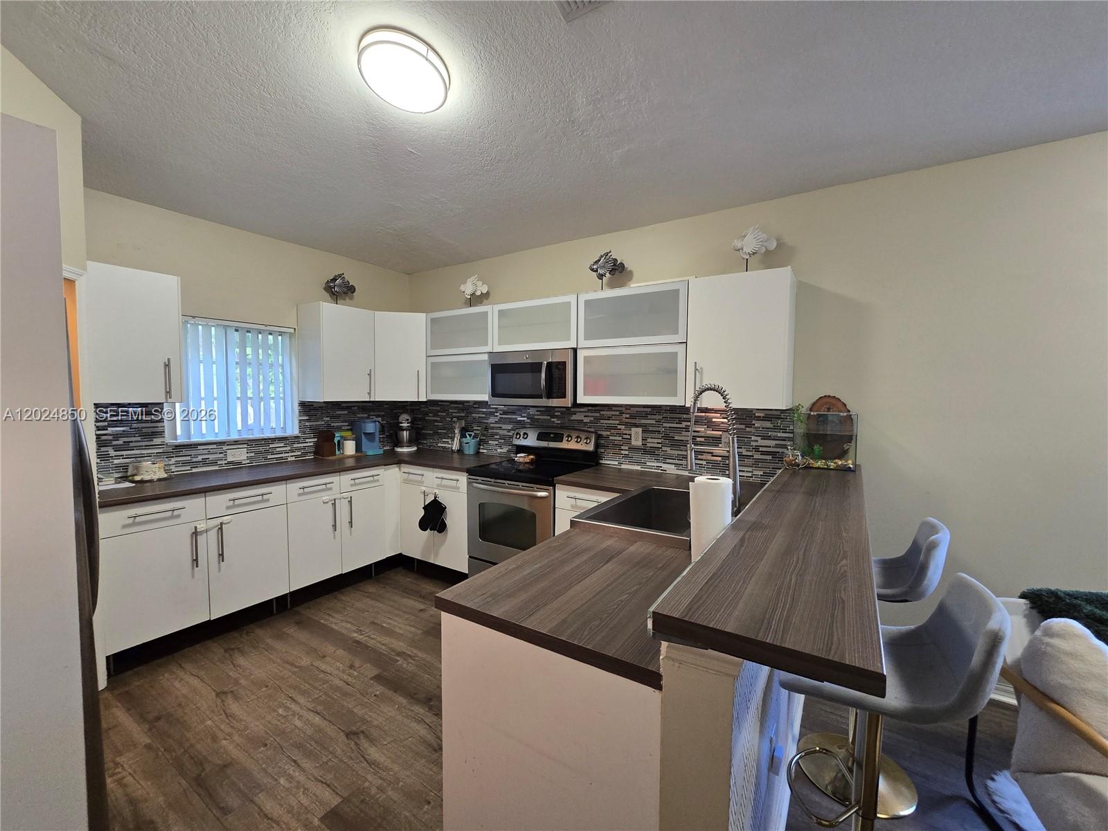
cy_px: 416
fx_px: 416
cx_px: 554
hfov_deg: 106.2
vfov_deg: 89.9
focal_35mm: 13
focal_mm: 2.2
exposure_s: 1/60
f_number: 2.2
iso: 400
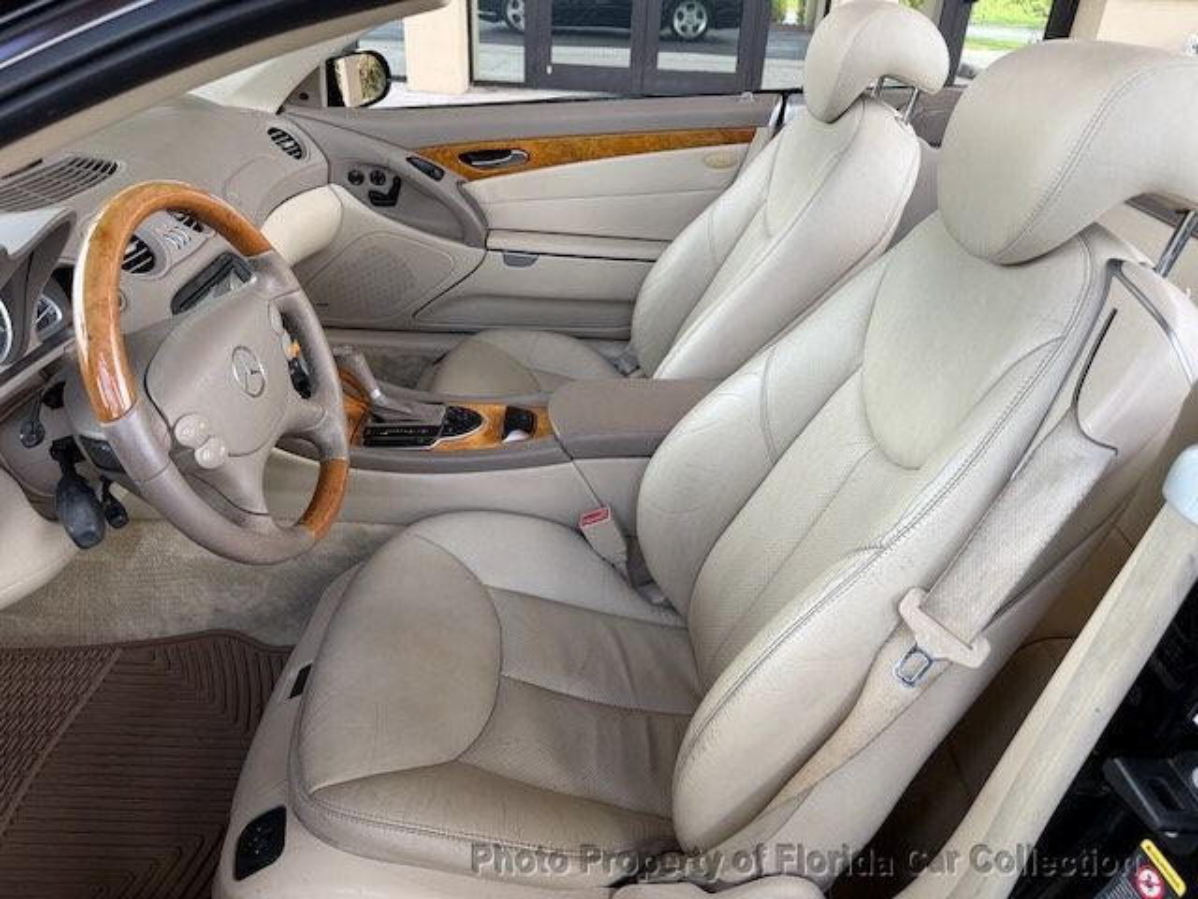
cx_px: 599
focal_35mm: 24
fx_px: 831
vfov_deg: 56.8
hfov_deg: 71.6
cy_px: 450
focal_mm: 6.76
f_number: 1.78
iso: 80
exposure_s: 1/433
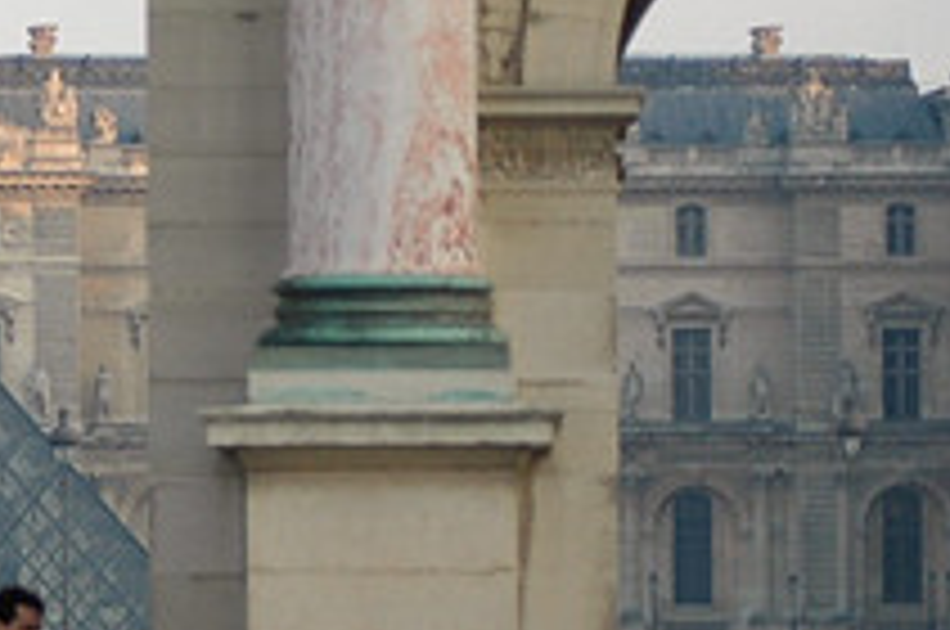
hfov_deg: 7.1
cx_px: -288
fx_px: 7615
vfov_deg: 4.7
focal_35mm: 289
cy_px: 380
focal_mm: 70
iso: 450
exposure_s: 1/500
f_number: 4
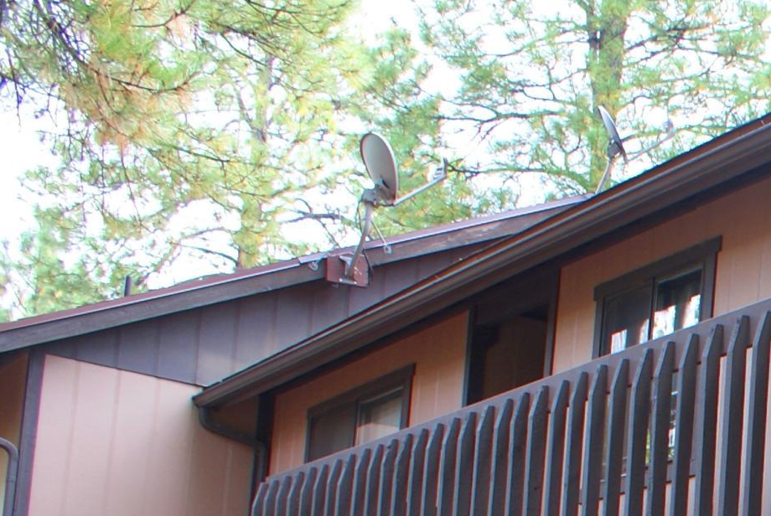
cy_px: 721
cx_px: 1162
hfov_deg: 19.9
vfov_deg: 14.7
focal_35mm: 88
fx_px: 1887
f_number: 4.5
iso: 100
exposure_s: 1/40
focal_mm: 18
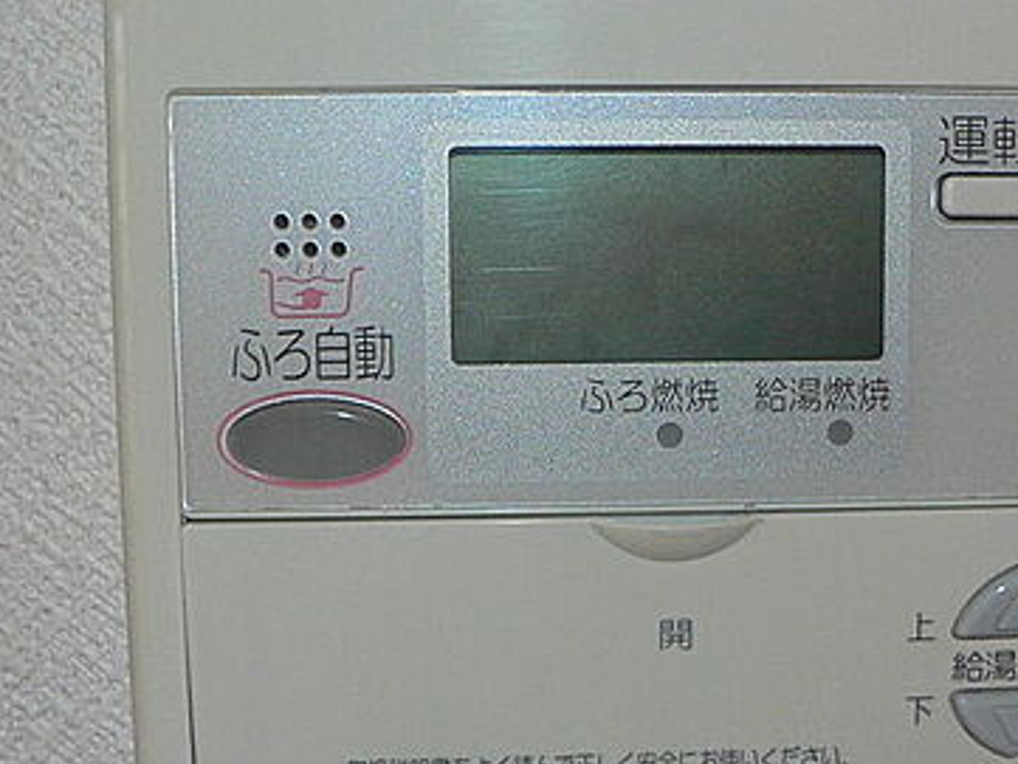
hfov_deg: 30.9
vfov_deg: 23.6
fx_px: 1824
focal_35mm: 62
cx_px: 699
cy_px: 429
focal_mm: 4.6
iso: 100
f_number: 2.8
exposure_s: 1/40
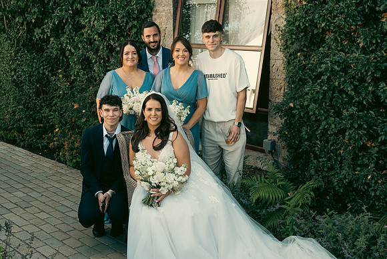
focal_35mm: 43
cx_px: 194
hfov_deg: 45.4
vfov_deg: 31.2
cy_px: 130
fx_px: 462
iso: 320
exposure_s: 1/250
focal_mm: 43
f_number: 5
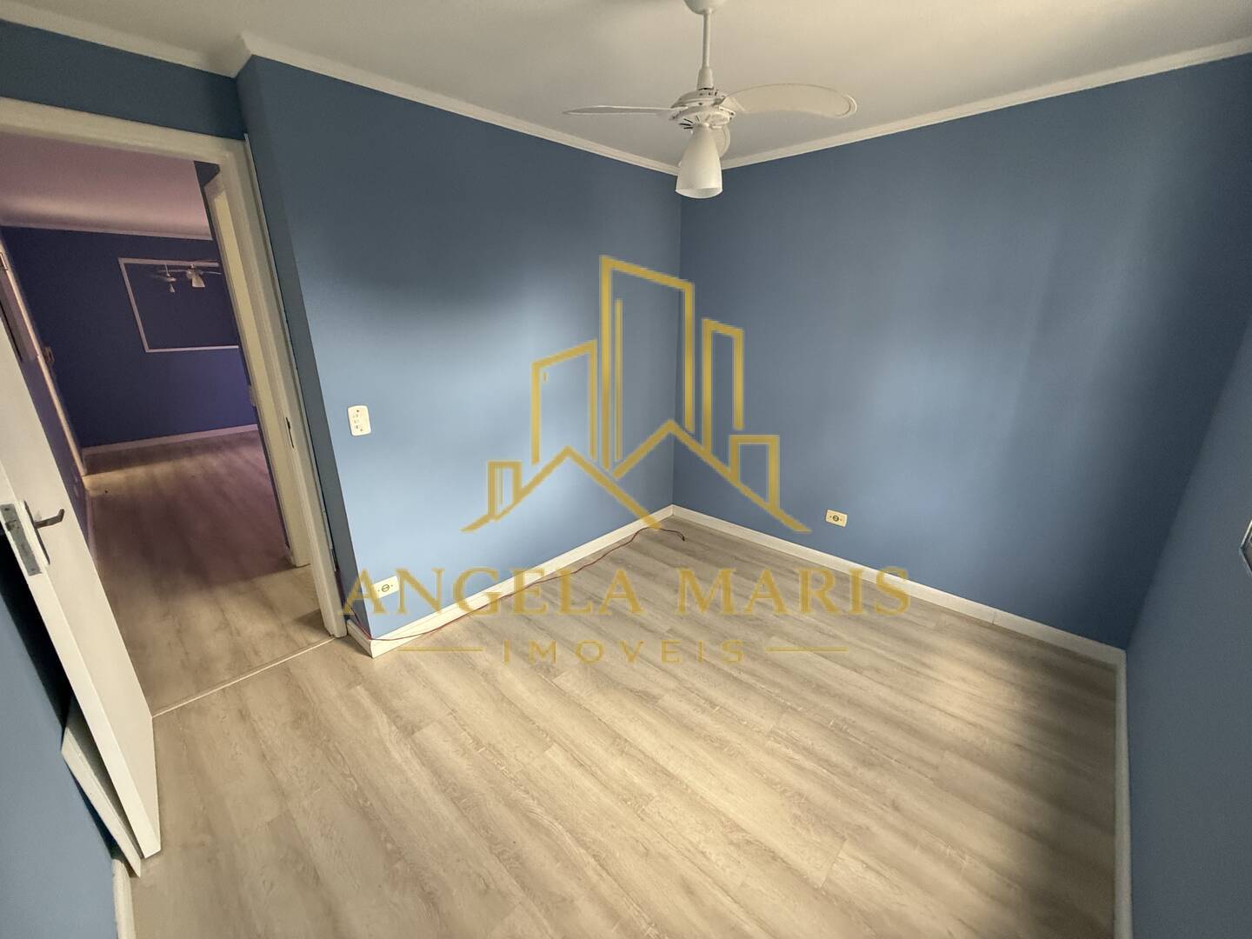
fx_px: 506
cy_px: 470
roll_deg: +0.6
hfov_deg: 102.1
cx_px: 626
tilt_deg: -17.3
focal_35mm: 14
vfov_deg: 85.7
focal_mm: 2.22
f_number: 2.2
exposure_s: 1/99
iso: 320
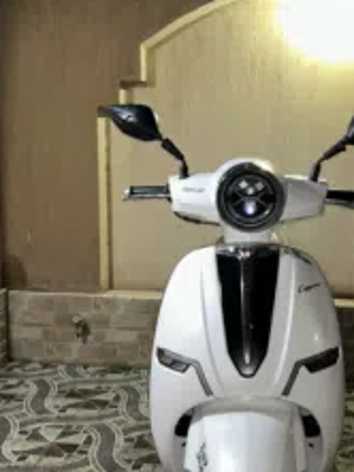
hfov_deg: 30.6
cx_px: 245
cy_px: 271
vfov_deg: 40.3
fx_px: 640
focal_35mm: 47
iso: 100
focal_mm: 5.7
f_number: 1.5
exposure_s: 1/7
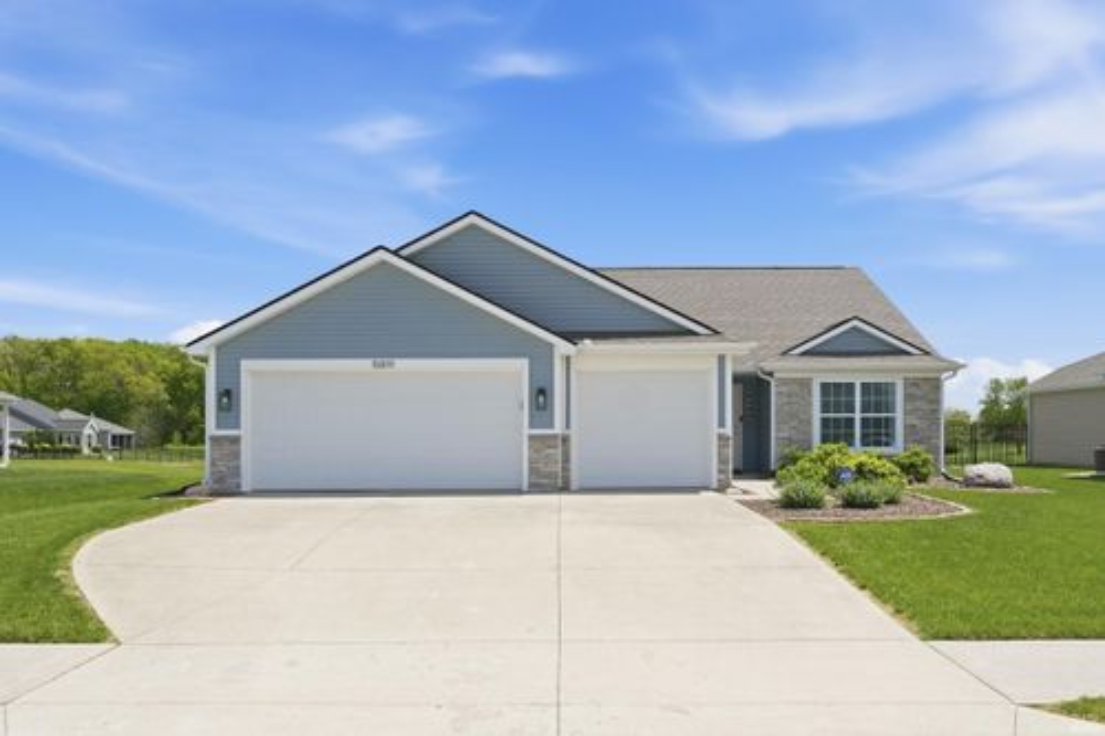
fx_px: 920
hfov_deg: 61.9
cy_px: 368
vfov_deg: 43.6
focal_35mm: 30
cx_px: 552
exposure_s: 1/4000
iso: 800
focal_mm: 20
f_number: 5.6
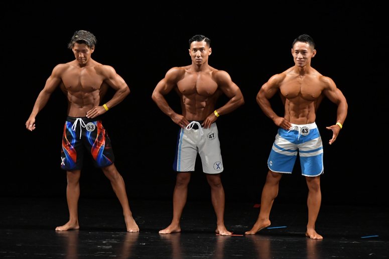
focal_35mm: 300
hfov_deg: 6.9
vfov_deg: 4.6
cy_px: 130
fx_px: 3240
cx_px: 194
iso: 3200
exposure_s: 1/400
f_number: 5.6
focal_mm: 200
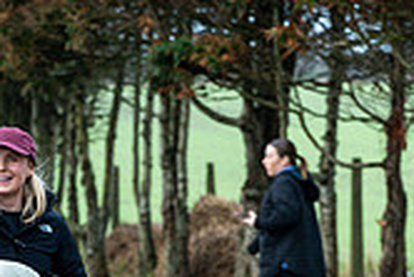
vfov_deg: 5.6
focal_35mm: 244
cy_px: 465
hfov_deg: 8.4
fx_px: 2808
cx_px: 421
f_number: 2.8
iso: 500
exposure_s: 1/1250
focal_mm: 70
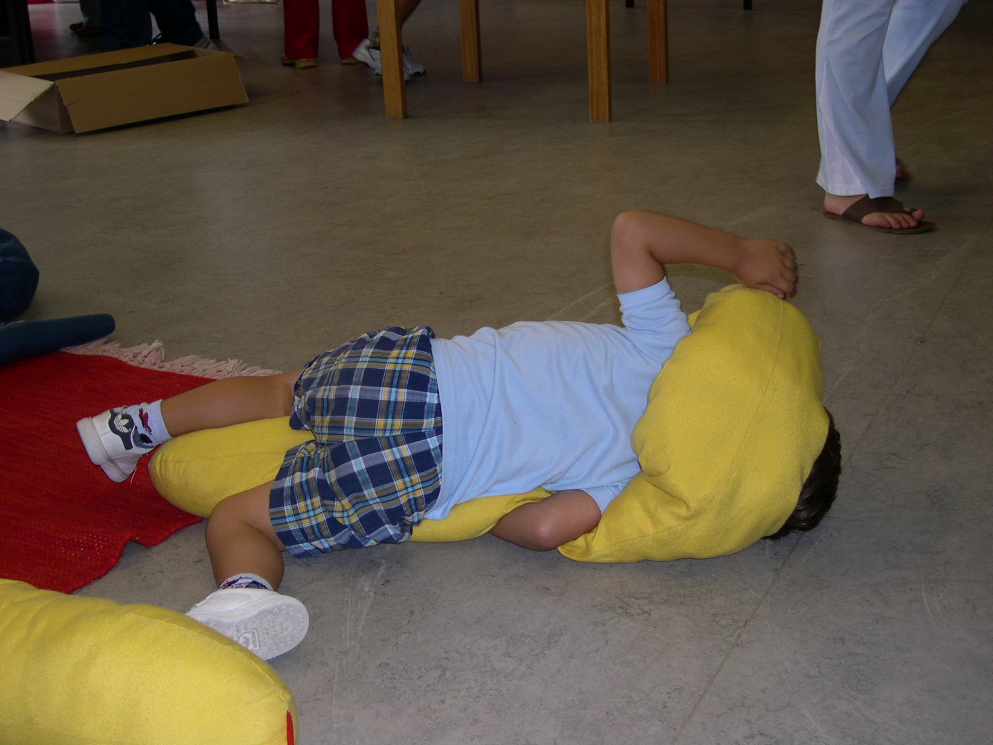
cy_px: 372
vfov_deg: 28.0
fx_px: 1492
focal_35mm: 52
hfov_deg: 36.8
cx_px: 496
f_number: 3.2
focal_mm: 11.1
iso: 100
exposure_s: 1/60
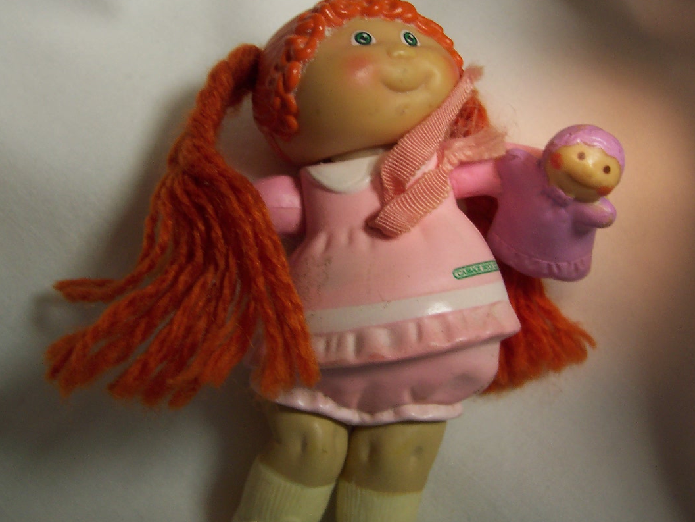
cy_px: 234
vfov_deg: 34.3
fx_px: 843
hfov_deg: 44.8
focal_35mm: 42
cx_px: 359
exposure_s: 1/60
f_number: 2.8
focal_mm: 5.6
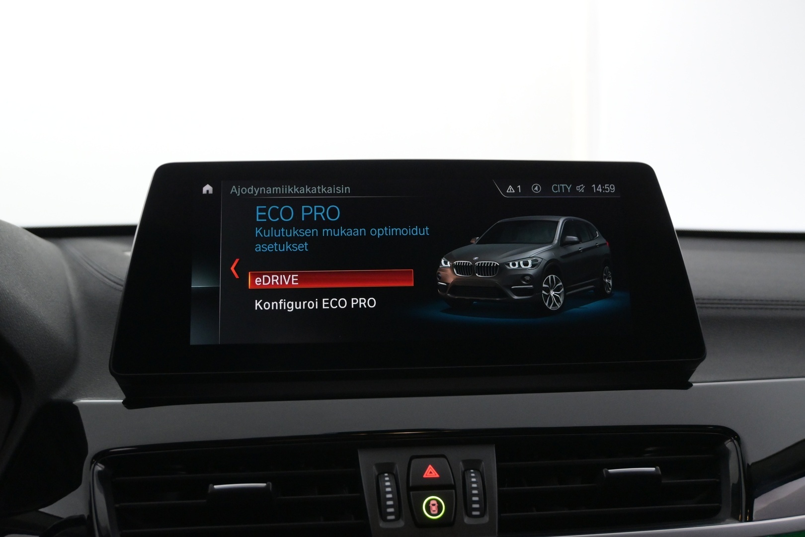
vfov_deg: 40.0
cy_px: 268
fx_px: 738
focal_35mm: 33
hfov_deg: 57.2
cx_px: 402
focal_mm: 22
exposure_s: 1/80
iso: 2500
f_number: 4.5
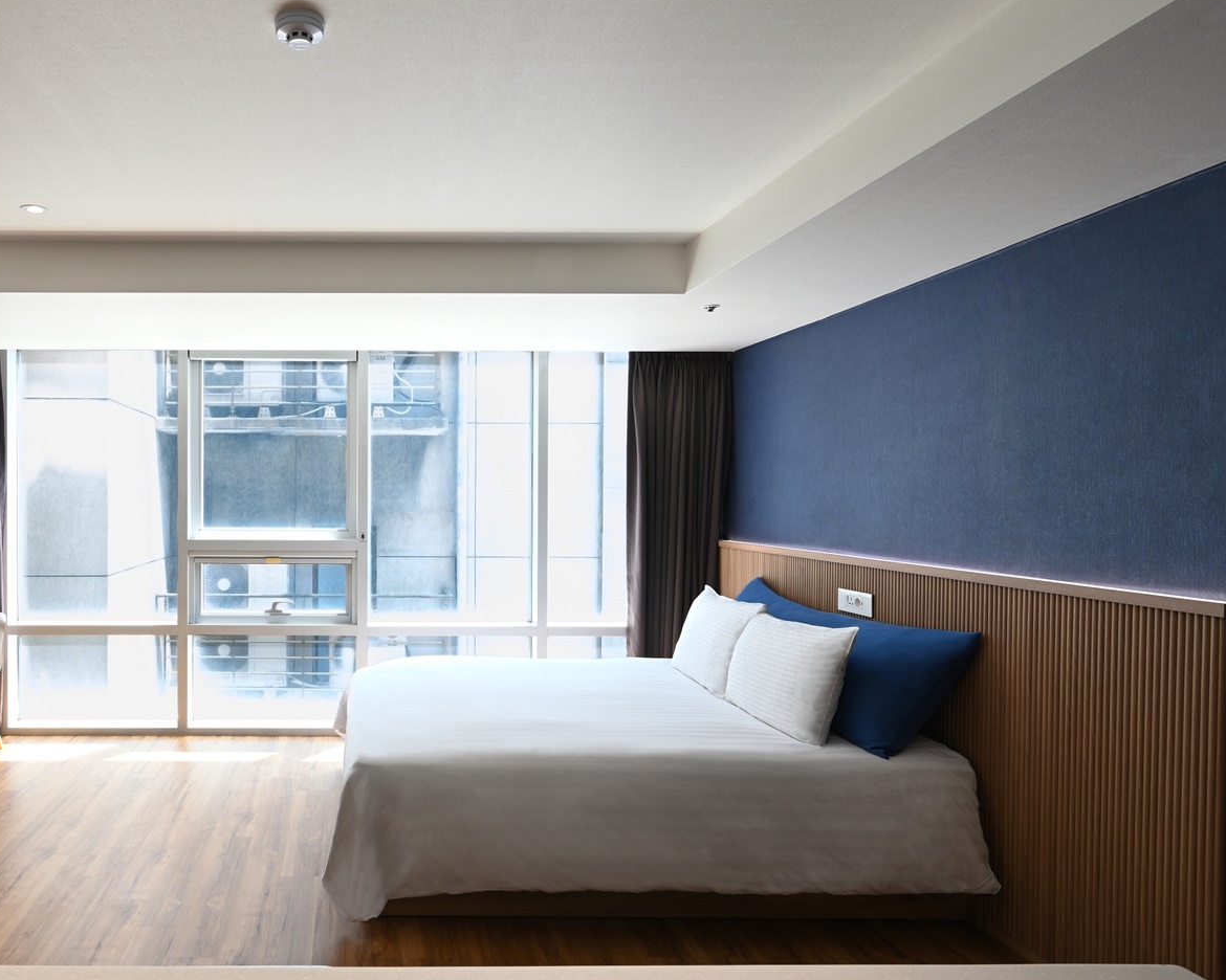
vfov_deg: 60.9
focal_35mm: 23
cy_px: 506
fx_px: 835
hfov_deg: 69.2
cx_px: 354
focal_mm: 14
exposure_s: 1/4
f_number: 10
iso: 64
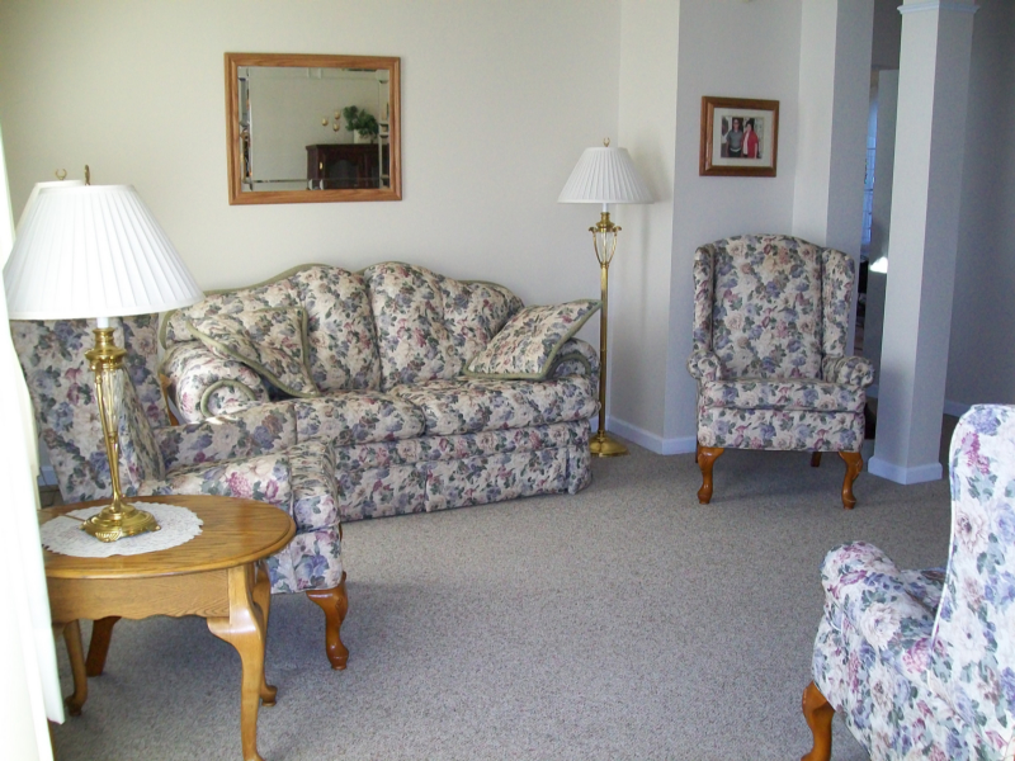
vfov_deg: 39.7
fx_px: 1056
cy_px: 380
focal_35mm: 36
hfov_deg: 51.4
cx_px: 508
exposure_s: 1/60
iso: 160
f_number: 2.7
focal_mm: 6
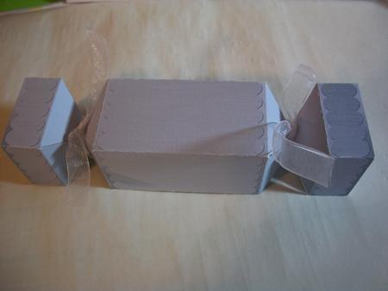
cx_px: 194
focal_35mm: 35
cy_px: 146
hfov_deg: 52.6
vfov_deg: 40.7
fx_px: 393
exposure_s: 1/25
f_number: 3.1
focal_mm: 6.3
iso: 160
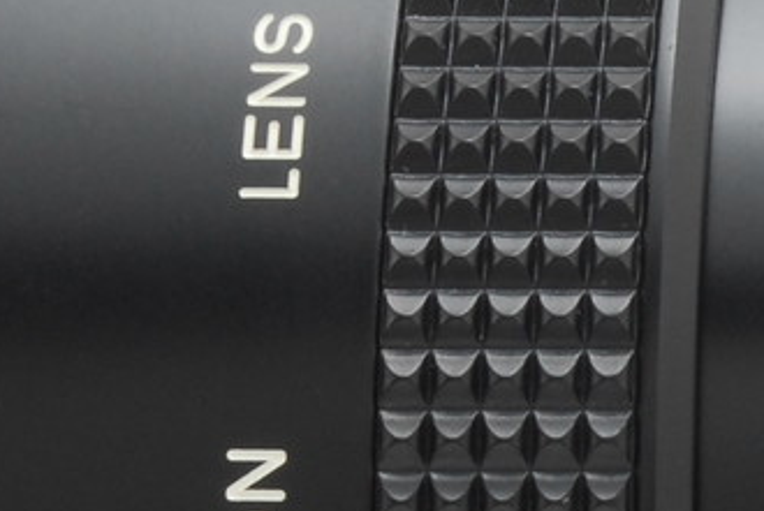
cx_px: 1431
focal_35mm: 399
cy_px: 508
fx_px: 8488
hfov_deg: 5.1
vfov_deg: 3.4
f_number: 18
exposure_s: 1/100
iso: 400
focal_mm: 55
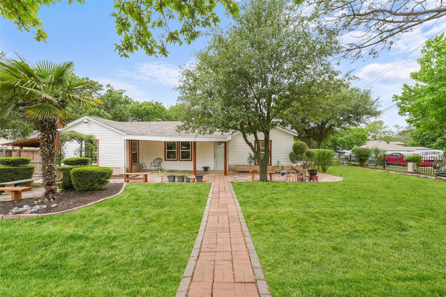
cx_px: 223
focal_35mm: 14
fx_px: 173
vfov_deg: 81.2
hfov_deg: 104.3
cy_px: 148
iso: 100
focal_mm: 14
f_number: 9
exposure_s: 1/80
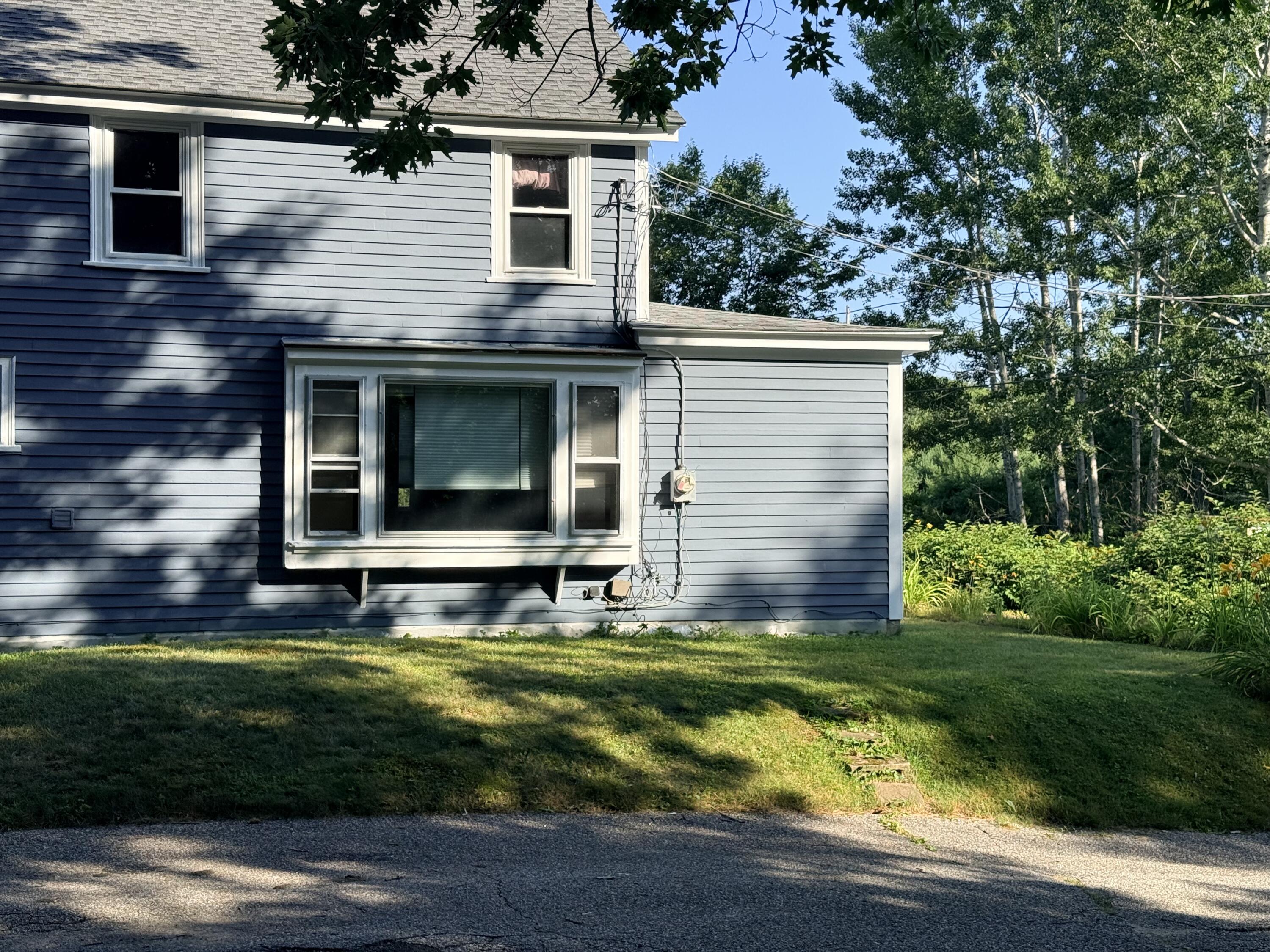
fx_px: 1761
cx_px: 635
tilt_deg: +1.6
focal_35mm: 48
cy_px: 476
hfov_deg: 39.7
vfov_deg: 30.3
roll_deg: +0.4
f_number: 1.78
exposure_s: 1/2033
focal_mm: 6.76
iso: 64
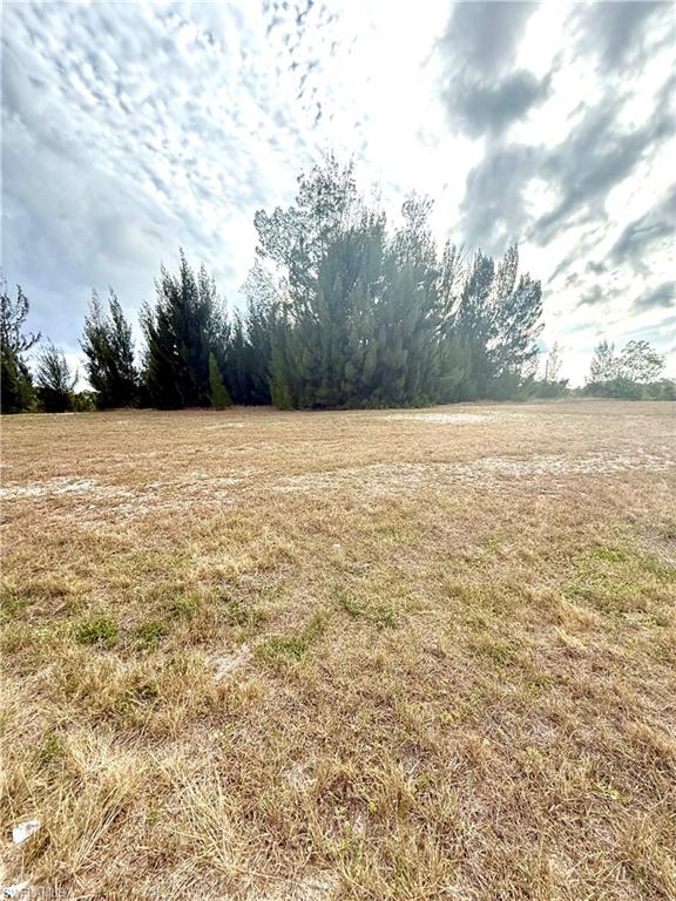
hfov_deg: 85.7
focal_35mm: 14
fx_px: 365
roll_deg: +0.3
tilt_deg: -7.5
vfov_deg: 102.1
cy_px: 450
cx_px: 338
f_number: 2.2
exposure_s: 1/955
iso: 64
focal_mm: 2.22
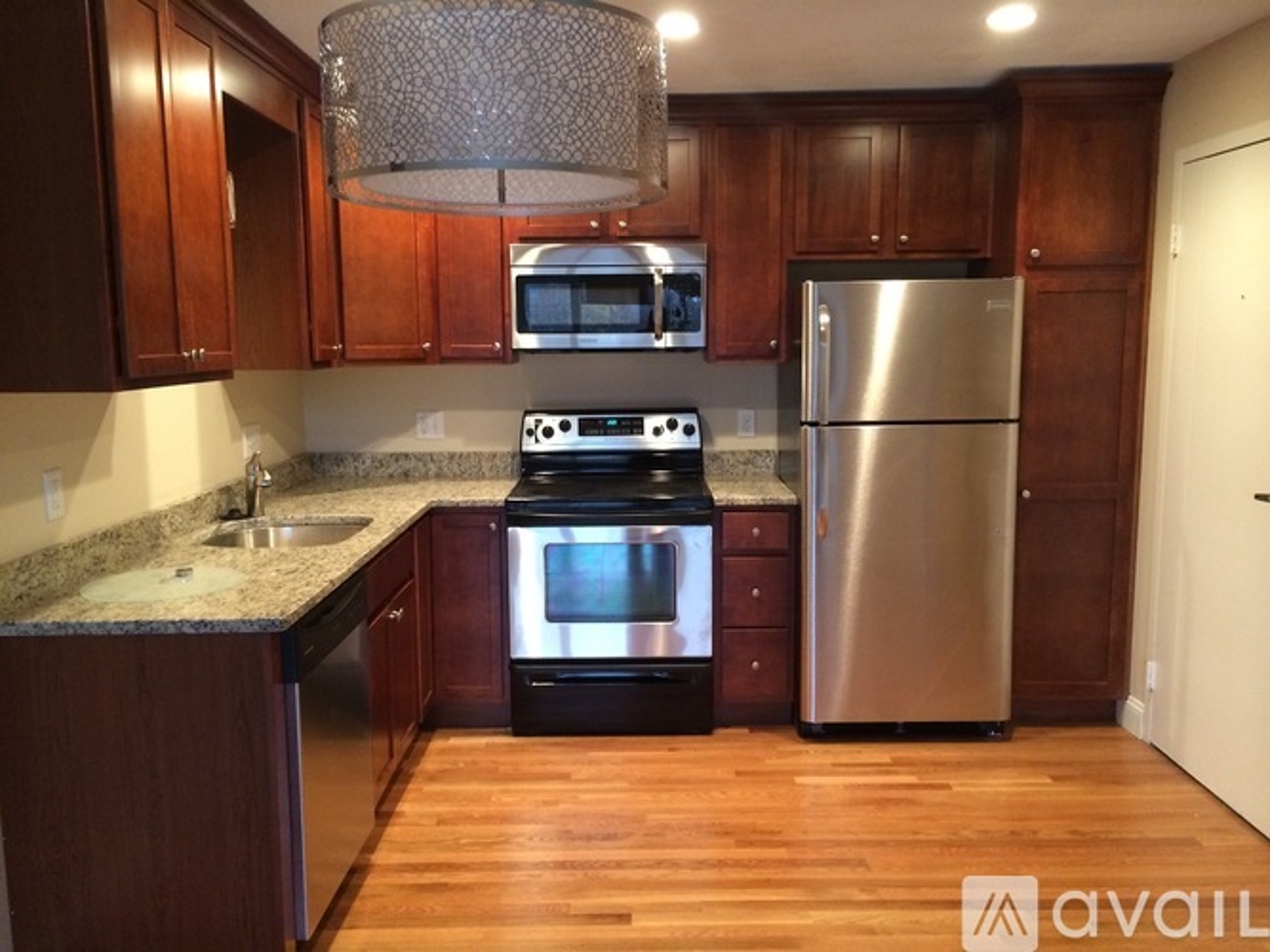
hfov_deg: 60.0
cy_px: 476
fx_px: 1100
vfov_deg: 46.8
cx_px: 635
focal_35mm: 30
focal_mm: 4.12
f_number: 2.2
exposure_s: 1/30
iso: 250
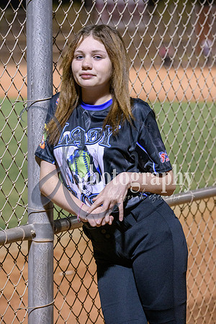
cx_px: 108
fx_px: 1170
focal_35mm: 130
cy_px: 162
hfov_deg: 10.5
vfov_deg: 15.8
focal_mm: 130
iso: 4000
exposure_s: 1/250
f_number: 5
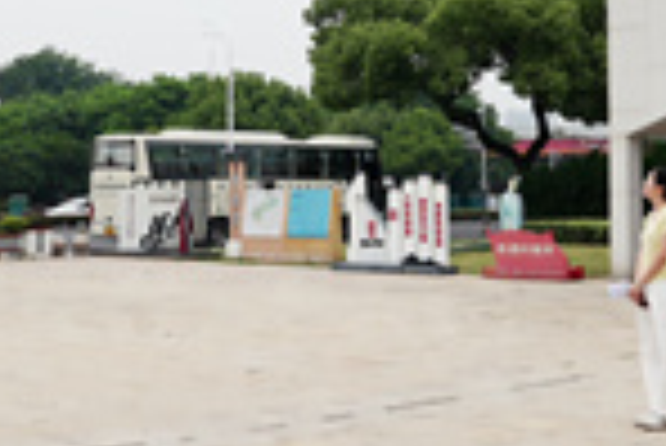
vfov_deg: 16.8
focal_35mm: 81
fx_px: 1500
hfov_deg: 25.0
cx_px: 364
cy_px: 140
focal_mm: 20
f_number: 9
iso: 100
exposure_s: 1/200
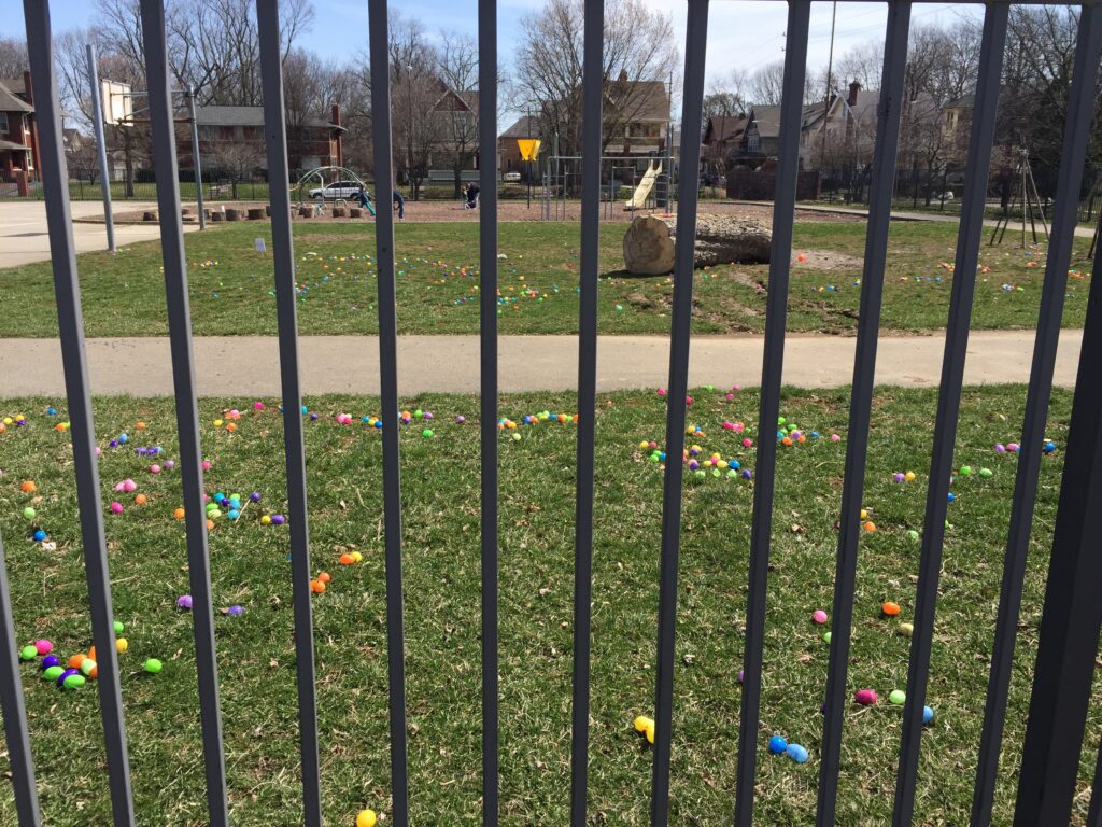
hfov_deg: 61.7
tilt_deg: -13.6
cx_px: 551
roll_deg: -0.3
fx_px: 923
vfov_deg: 48.2
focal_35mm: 29
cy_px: 414
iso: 32
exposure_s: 1/1464
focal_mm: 4.15
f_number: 2.2
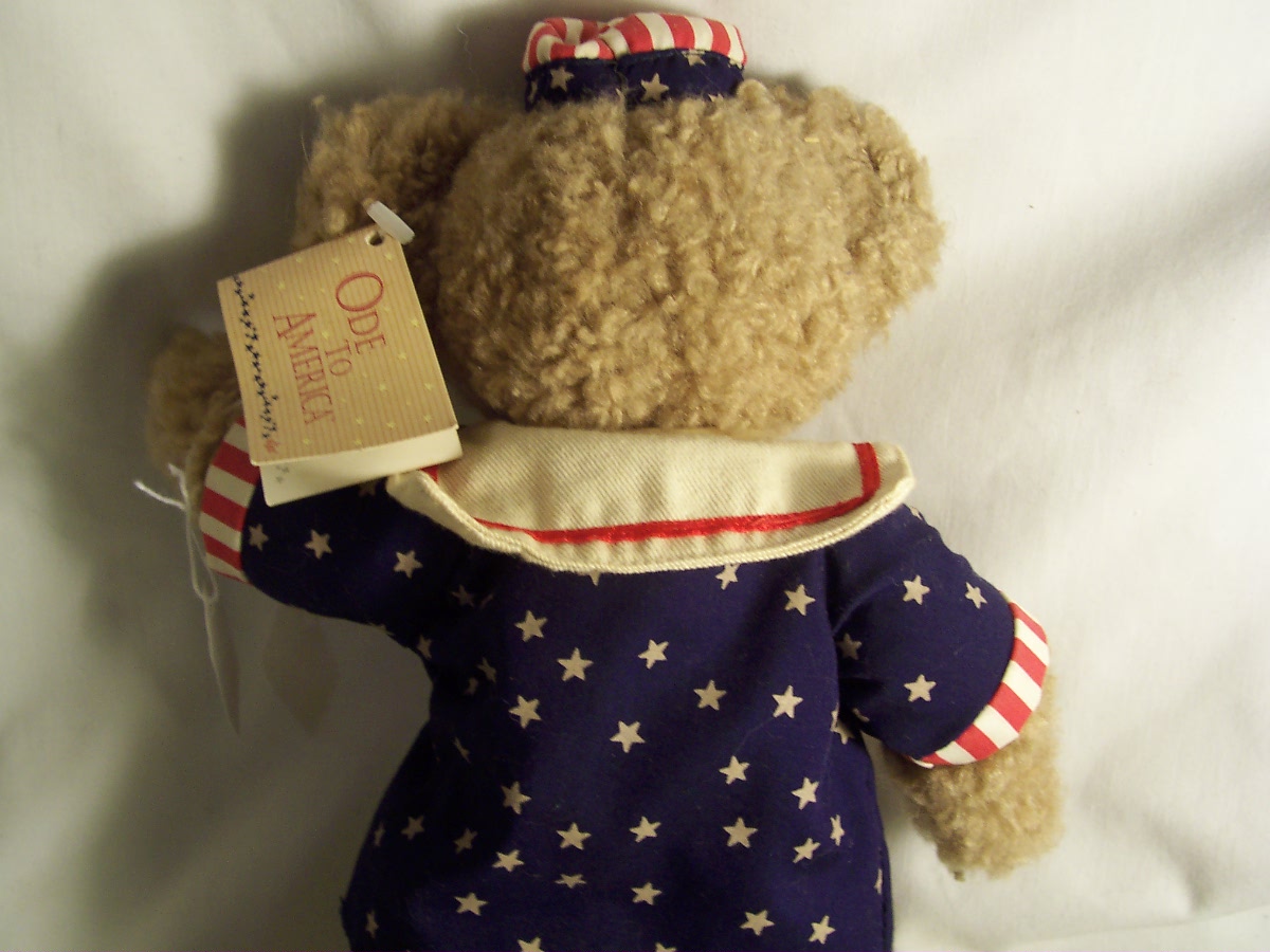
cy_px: 476
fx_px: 1357
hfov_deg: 50.1
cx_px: 635
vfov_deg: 38.7
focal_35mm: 37
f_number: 2.8
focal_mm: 5.6
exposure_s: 1/90
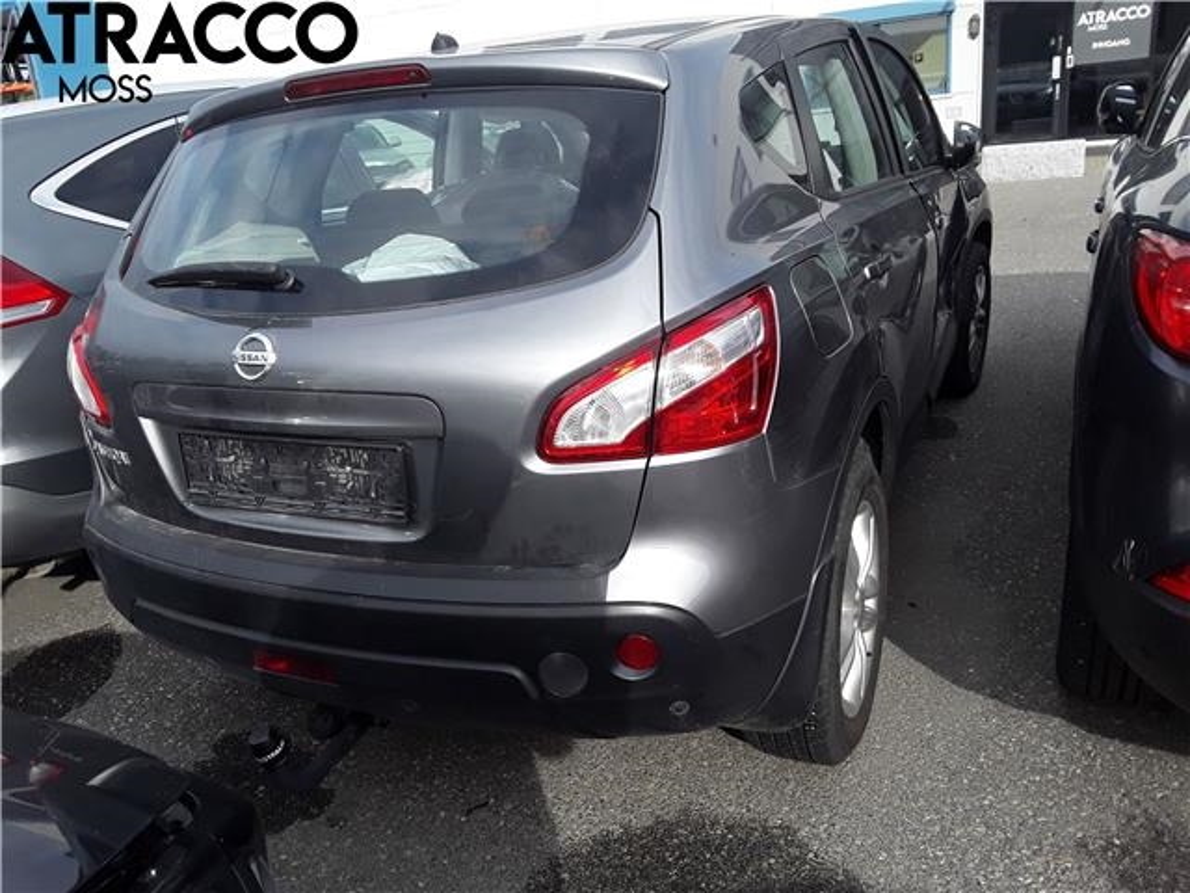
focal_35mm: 28
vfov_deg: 49.7
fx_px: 963
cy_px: 446
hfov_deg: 63.4
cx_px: 595
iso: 40
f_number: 1.9
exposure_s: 1/729
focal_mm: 2.91
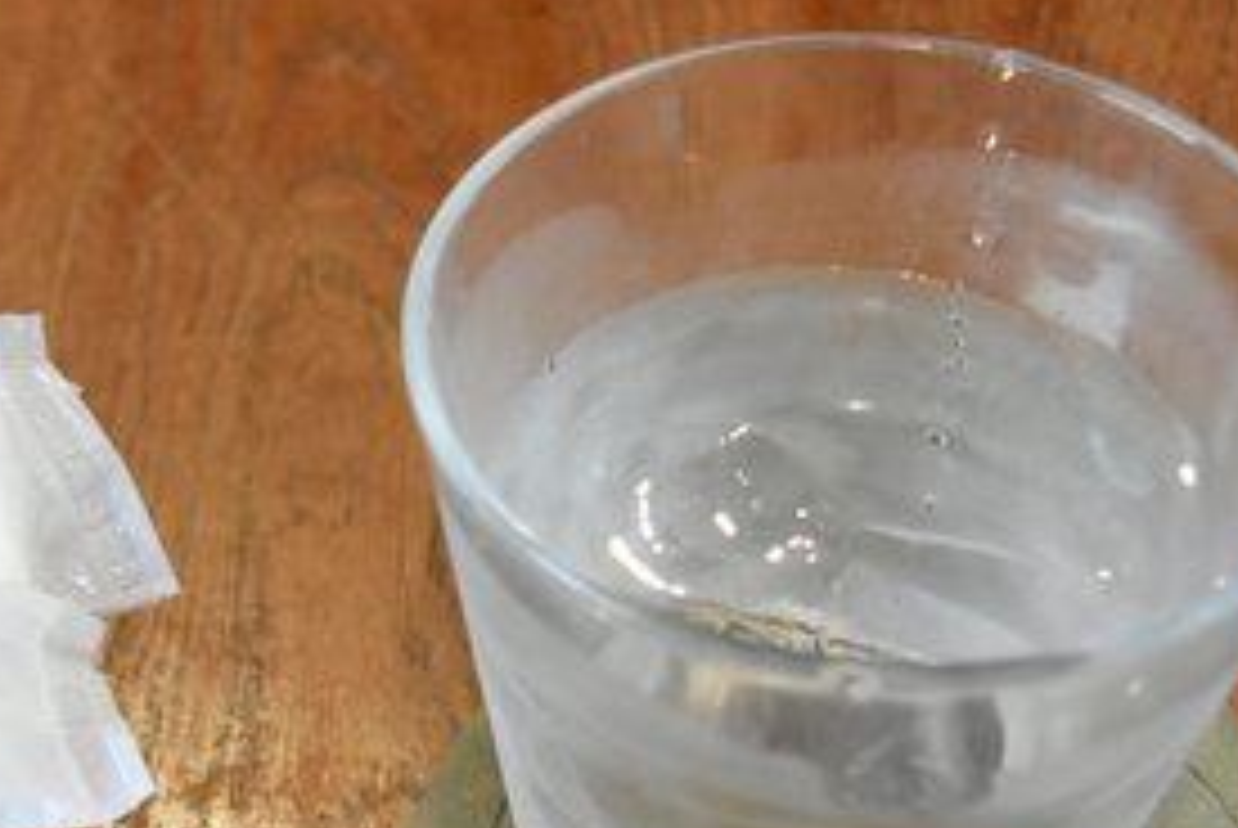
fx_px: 3001
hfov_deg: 22.4
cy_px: 767
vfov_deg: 15.5
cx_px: 0
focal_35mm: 87
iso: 3200
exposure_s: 1/60
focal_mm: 25
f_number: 4
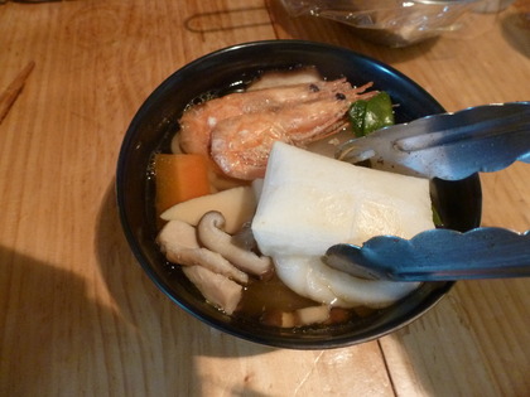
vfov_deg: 56.8
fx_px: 367
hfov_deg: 71.6
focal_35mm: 24
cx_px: 265
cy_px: 198
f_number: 3.3
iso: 400
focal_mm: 4.3
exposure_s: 1/13
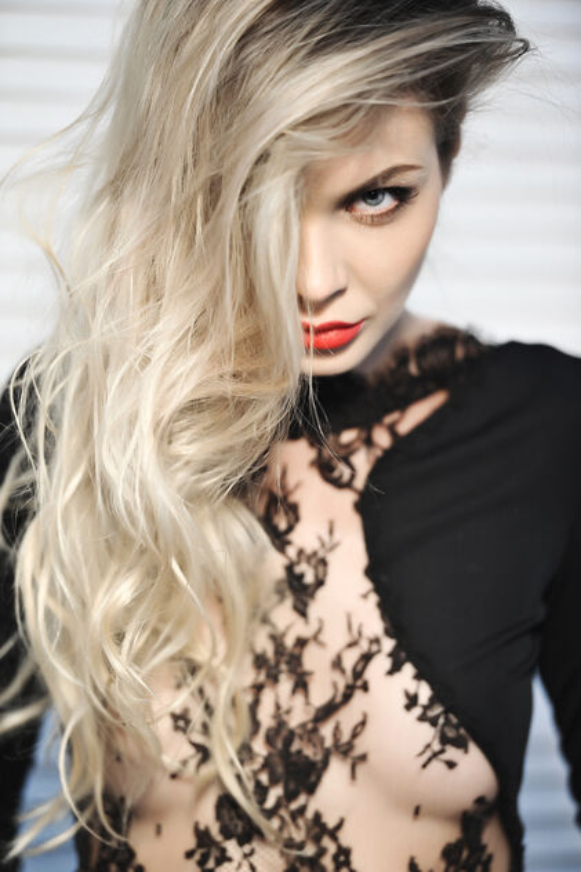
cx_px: 290
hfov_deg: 6.9
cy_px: 436
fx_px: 4844
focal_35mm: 200
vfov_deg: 10.3
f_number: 2.8
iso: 640
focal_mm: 200
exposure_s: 1/100
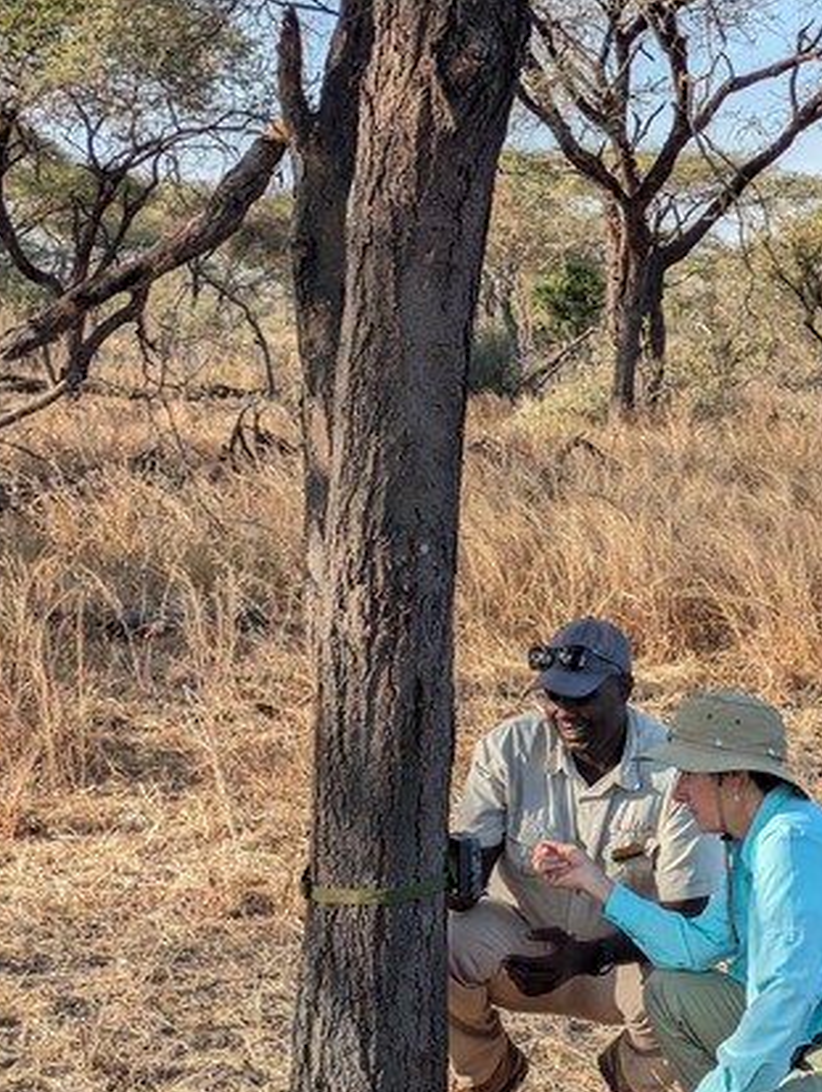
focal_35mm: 79
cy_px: 568
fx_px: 2495
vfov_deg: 24.7
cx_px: 596
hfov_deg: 18.6
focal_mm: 5.43
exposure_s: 1/820
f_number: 1.89
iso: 46
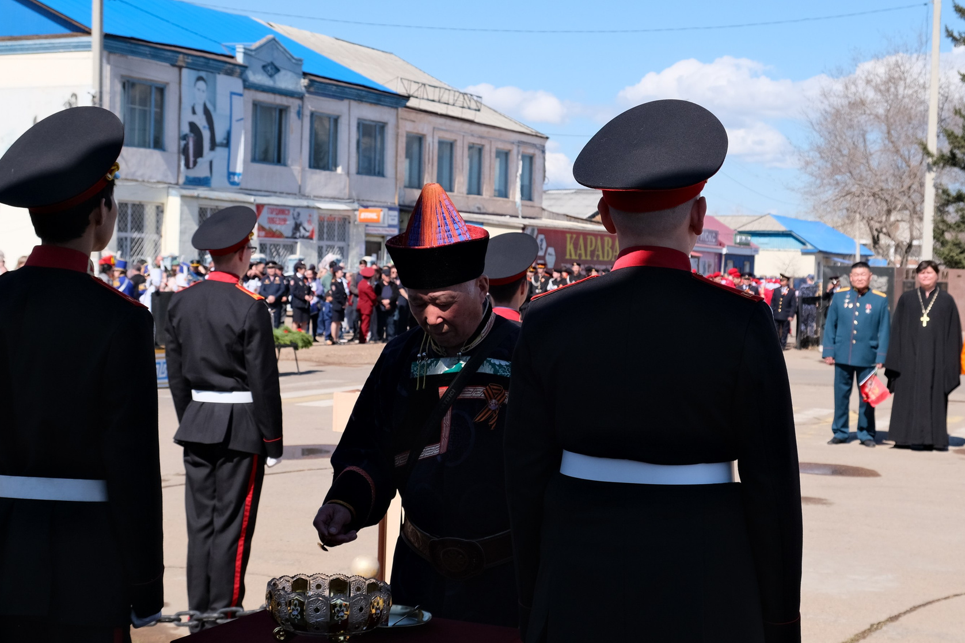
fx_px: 1474
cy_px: 336
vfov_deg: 24.6
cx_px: 507
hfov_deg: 36.2
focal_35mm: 55
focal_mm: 24.3
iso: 320
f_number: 5.6
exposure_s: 1/850
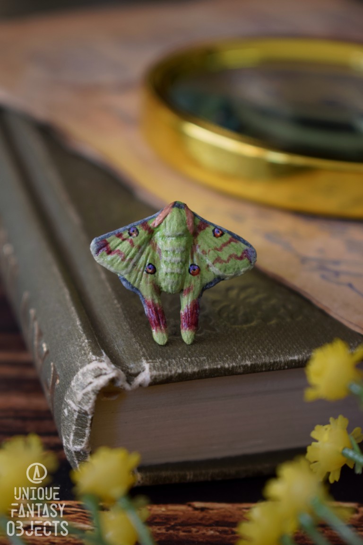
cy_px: 272
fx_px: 1248
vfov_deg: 24.6
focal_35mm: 82
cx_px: 182
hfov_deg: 16.6
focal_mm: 55
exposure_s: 1/125
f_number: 5.6
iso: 400
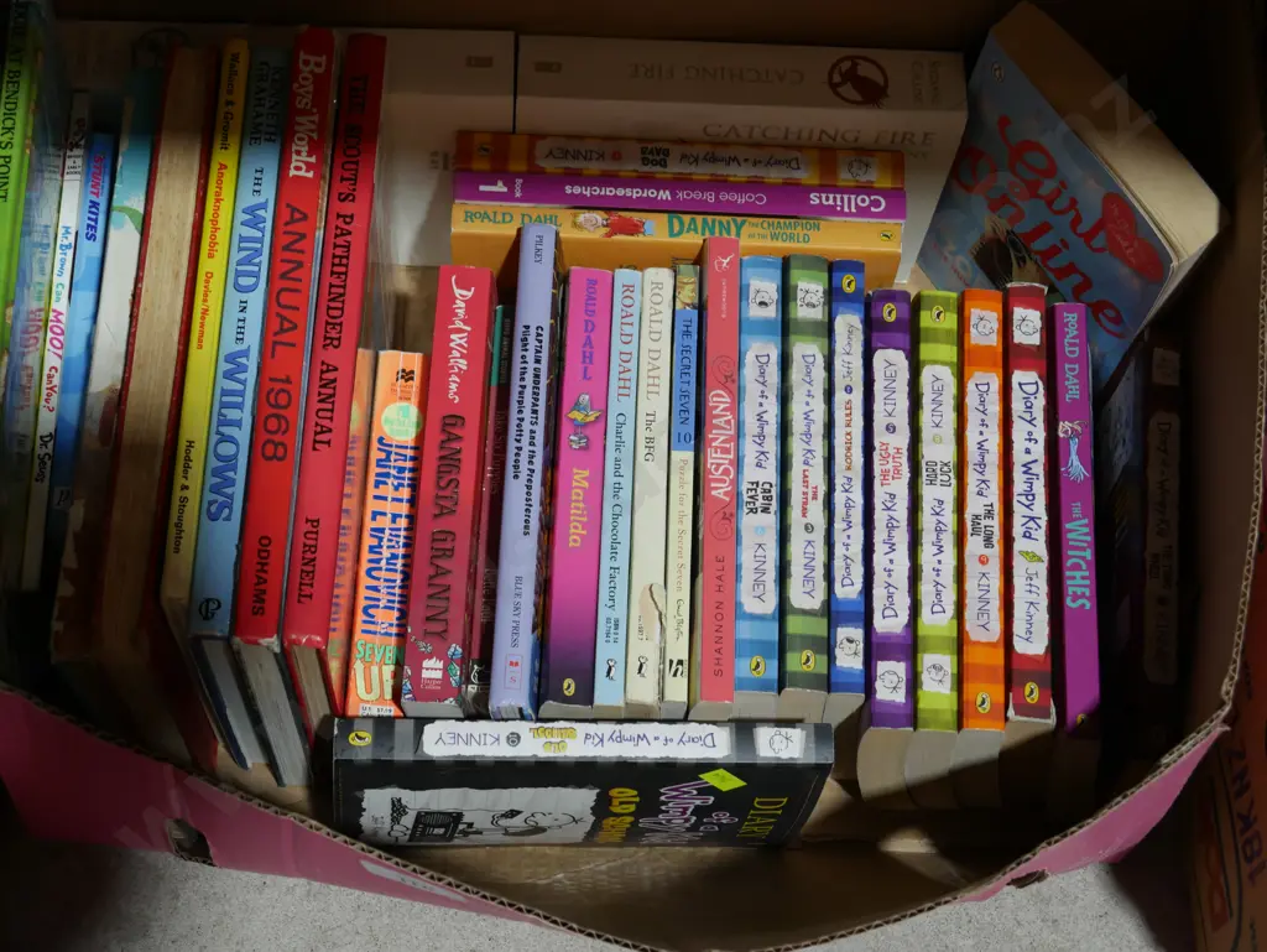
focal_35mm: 62
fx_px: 2270
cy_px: 476
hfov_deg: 31.2
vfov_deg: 23.7
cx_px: 634
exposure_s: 1/80
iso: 500
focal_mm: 31
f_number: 5.4
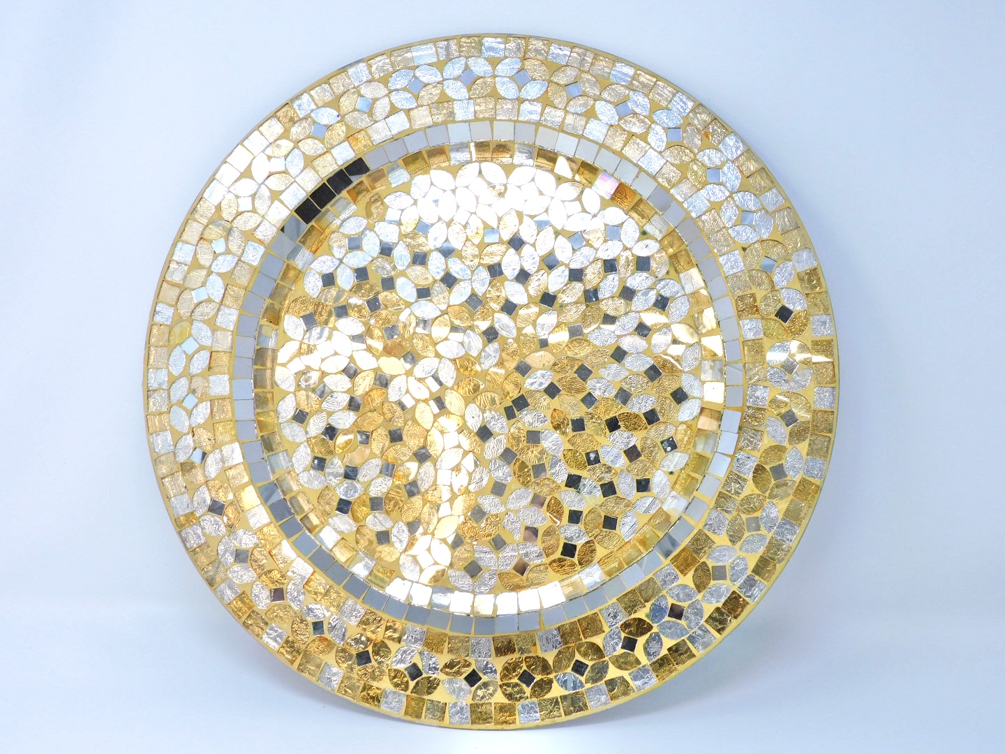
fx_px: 1306
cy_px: 377
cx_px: 502
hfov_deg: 42.1
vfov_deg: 32.2
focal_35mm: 45
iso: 125
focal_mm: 8.1
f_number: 4
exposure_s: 1/125
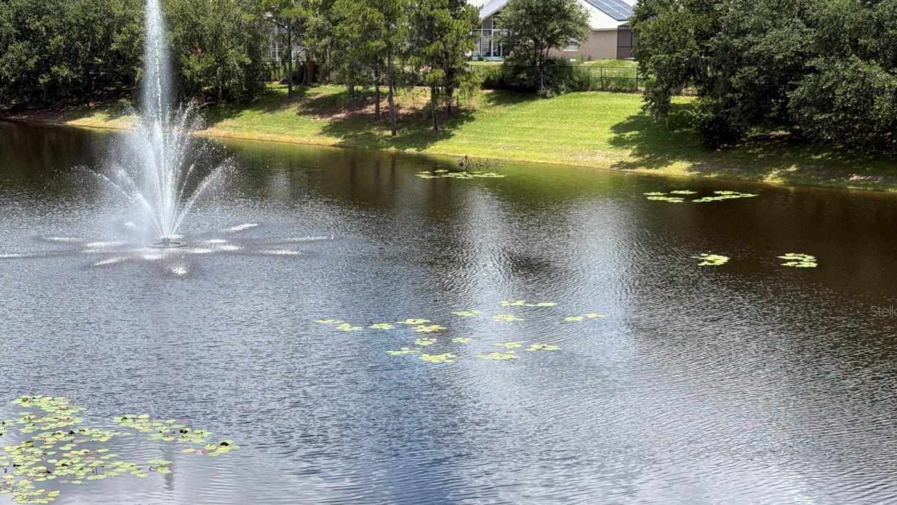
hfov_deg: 32.8
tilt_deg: -11.7
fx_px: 1522
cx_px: 386
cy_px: 311
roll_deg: +0.3
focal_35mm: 64
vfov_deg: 18.8
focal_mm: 6.76
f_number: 1.78
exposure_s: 1/3096
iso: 64
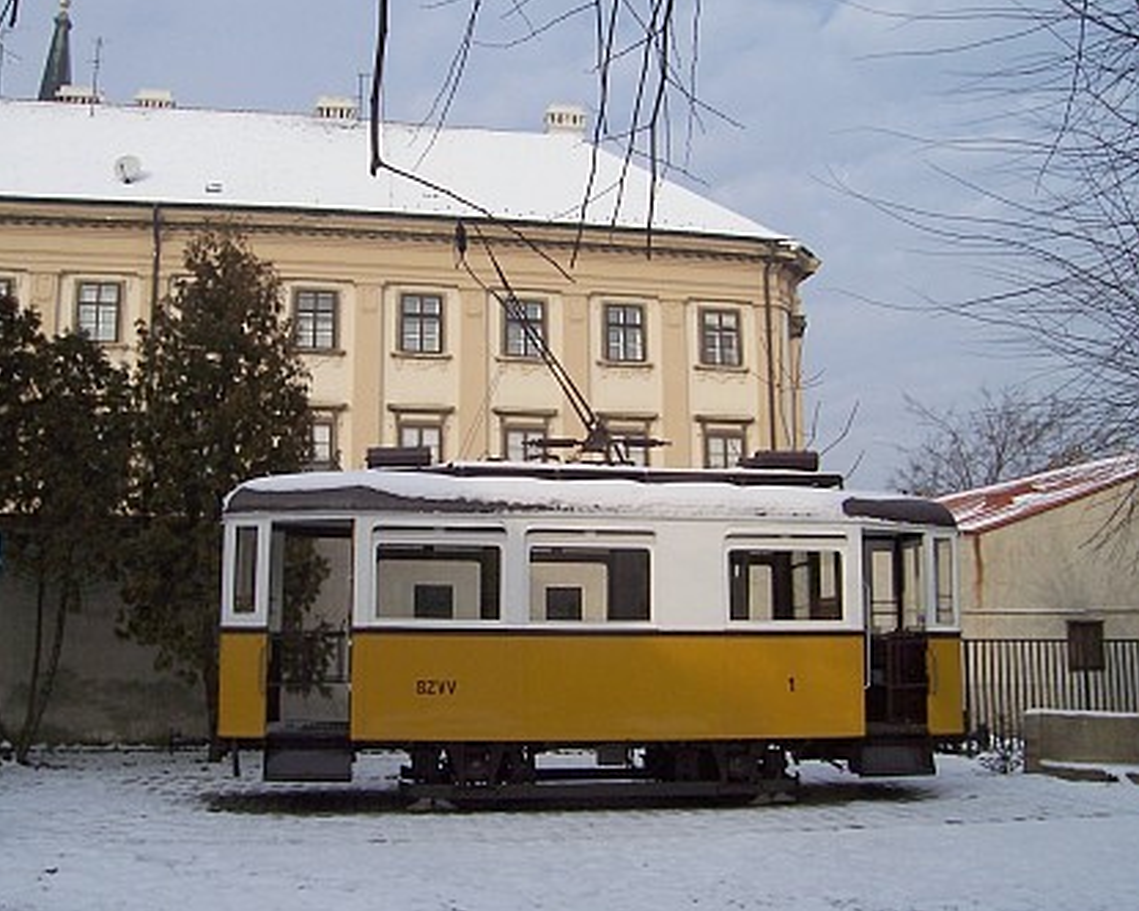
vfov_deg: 41.2
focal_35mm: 36
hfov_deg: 50.2
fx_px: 1214
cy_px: 451
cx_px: 524
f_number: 5.6
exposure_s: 1/500
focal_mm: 5.6
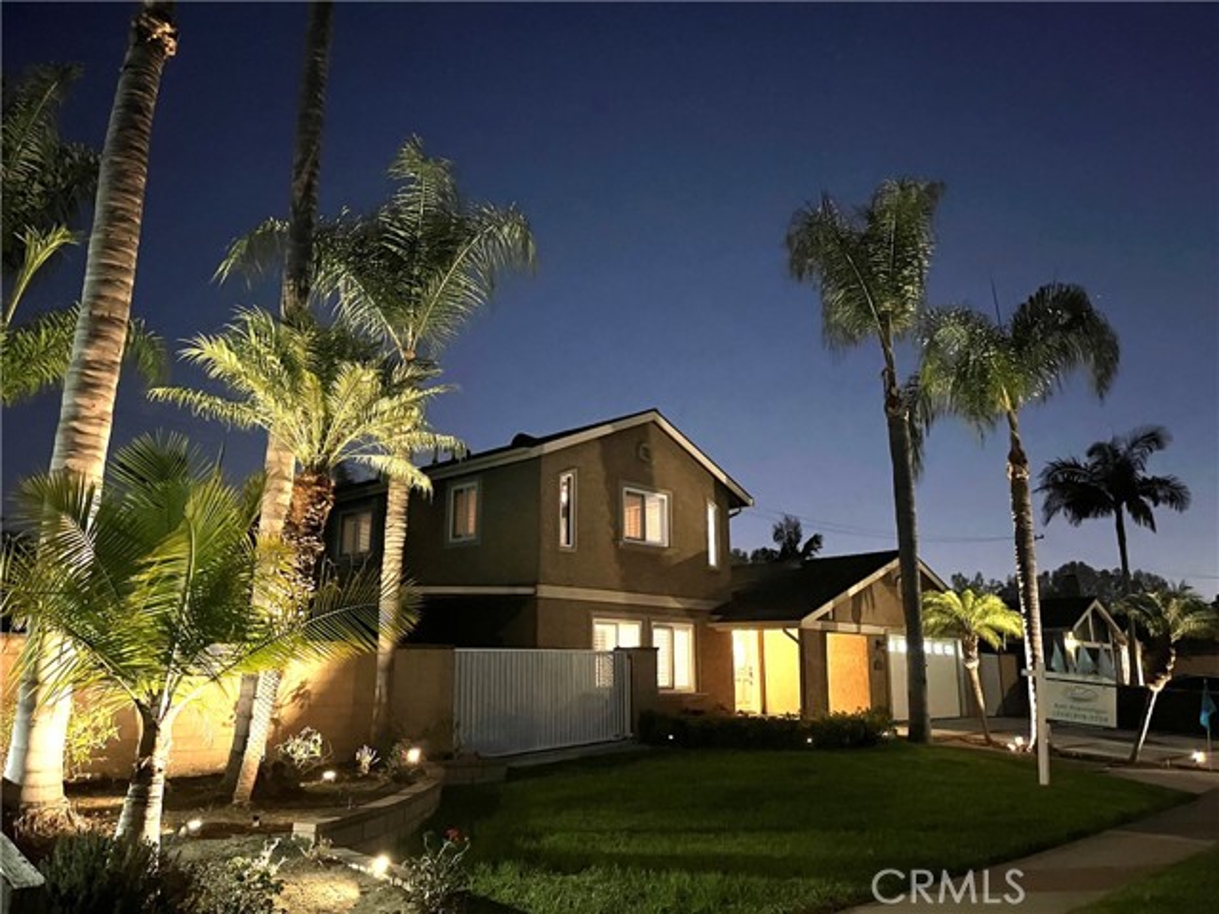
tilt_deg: +13.0
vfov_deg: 53.1
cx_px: 610
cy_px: 457
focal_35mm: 26
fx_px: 916
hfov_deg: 67.3
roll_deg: +0.2
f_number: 1.6
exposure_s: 1/17
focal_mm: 5.1
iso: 3200
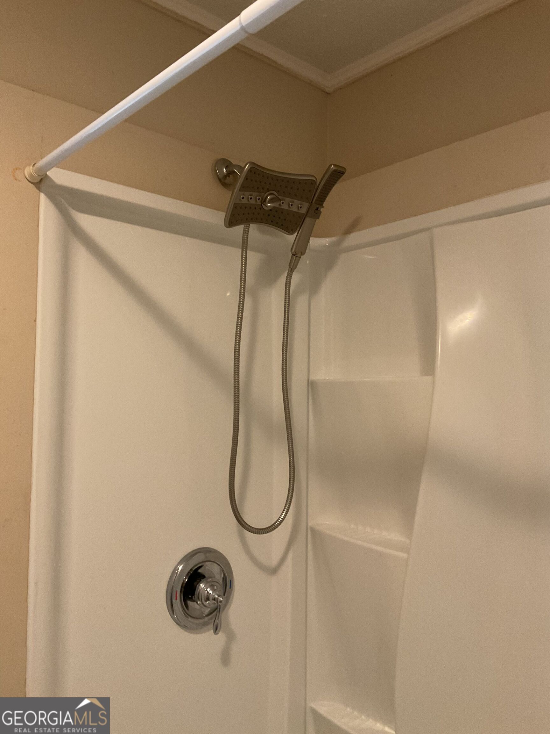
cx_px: 275
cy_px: 367
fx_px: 614
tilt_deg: +2.9
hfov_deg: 48.2
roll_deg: -1.9
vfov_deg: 61.7
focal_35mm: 29
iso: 250
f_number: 1.8
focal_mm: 3
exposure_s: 1/50
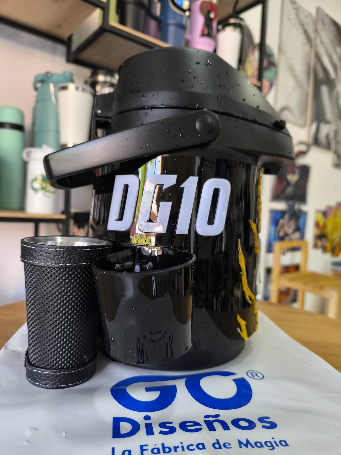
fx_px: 302
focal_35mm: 23
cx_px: 170
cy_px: 228
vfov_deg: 73.9
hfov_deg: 58.9
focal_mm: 6.14
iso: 640
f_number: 1.65
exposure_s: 1/50
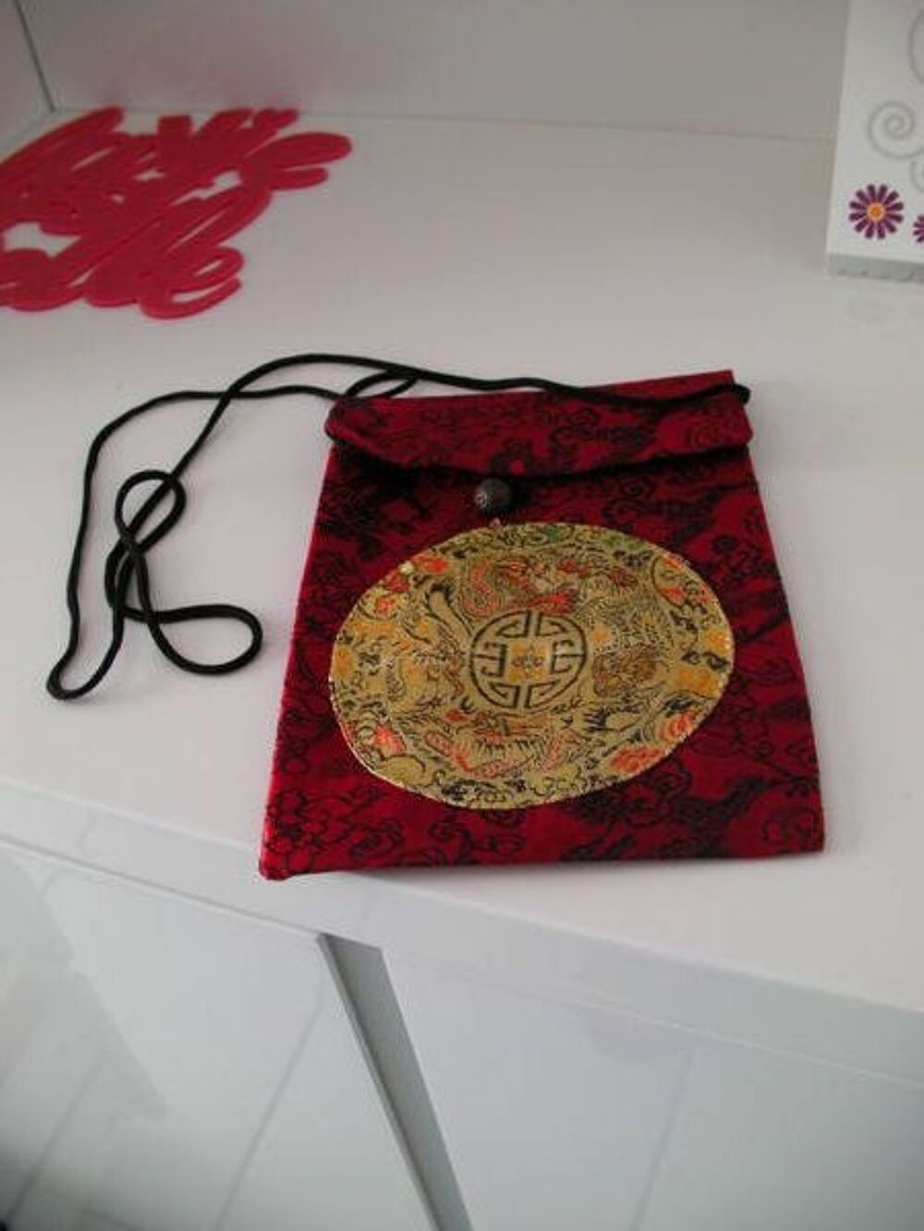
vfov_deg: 49.0
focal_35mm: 38
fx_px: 1352
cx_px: 462
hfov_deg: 37.7
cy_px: 616
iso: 75
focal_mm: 6.3
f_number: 3.5
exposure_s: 1/30
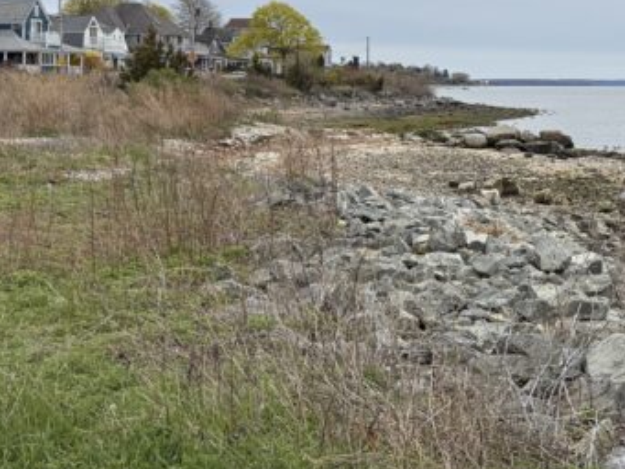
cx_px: 570
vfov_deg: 18.7
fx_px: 1409
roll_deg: +0.8
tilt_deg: +0.4
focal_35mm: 78
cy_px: 81
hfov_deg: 24.3
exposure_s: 1/6993
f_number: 1.6
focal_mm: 5.96
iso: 64
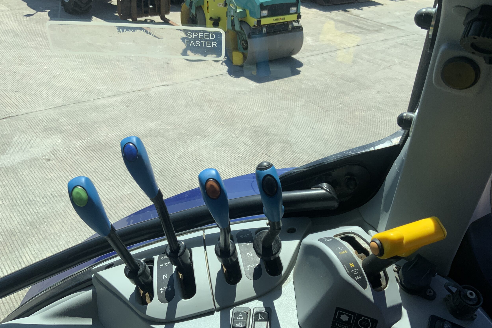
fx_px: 424
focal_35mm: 31
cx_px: 252
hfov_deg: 60.3
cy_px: 172
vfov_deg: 42.3
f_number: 1.8
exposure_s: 1/1342
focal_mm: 3
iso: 16
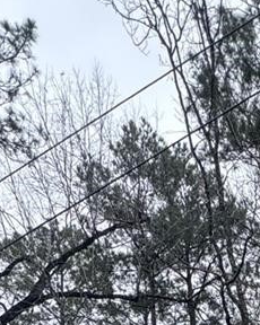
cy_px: 645
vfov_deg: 18.1
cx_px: 284
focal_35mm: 73
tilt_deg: +3.3
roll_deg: +1.6
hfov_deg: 20.0
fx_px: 703
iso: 40
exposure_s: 1/120
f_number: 2.2
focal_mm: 2.22
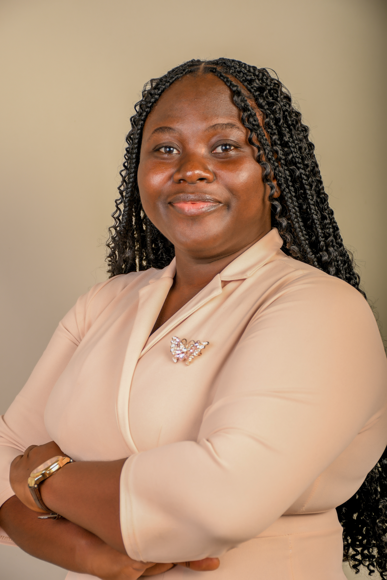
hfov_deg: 15.2
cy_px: 290
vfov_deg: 22.6
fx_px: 1451
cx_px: 194
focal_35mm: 90
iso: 100
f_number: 5
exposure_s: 1/250
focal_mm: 60
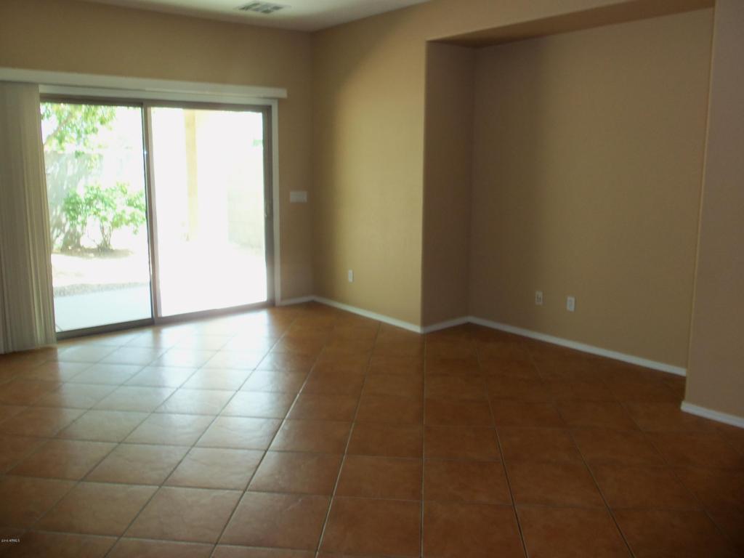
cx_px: 372
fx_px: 623
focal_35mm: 29
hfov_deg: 61.7
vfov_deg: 48.2
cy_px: 279
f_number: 3.4
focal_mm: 5.2
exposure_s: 1/30
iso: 100
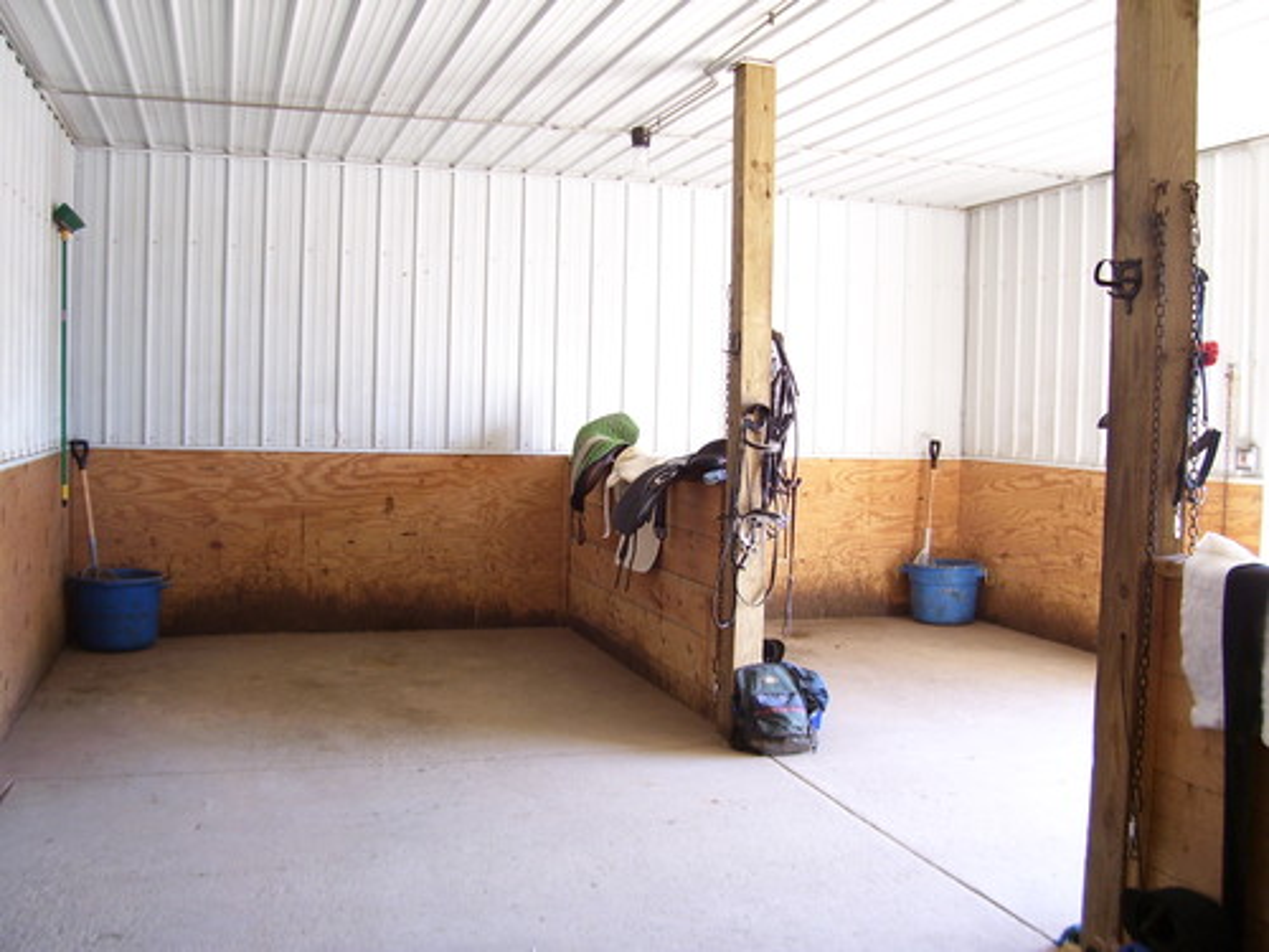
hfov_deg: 54.0
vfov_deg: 41.8
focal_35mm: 34
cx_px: 634
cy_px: 476
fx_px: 1246
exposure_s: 1/30
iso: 80
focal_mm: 5.6
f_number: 2.7
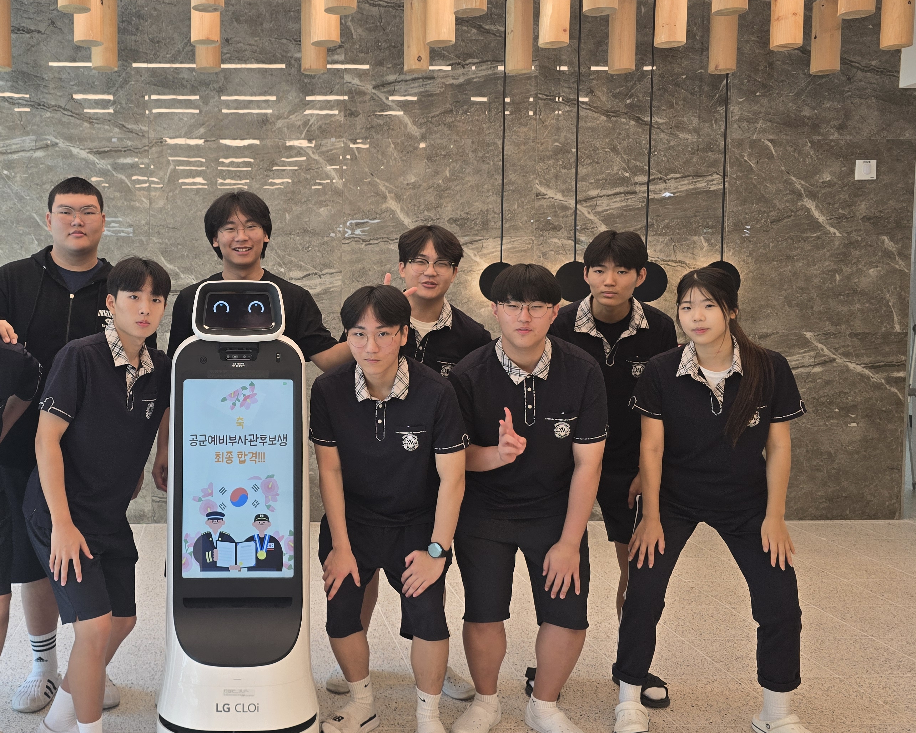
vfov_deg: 42.2
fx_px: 949
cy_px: 365
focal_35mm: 35
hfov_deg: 49.7
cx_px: 245
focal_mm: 6.3
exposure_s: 1/120
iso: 50
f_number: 1.7
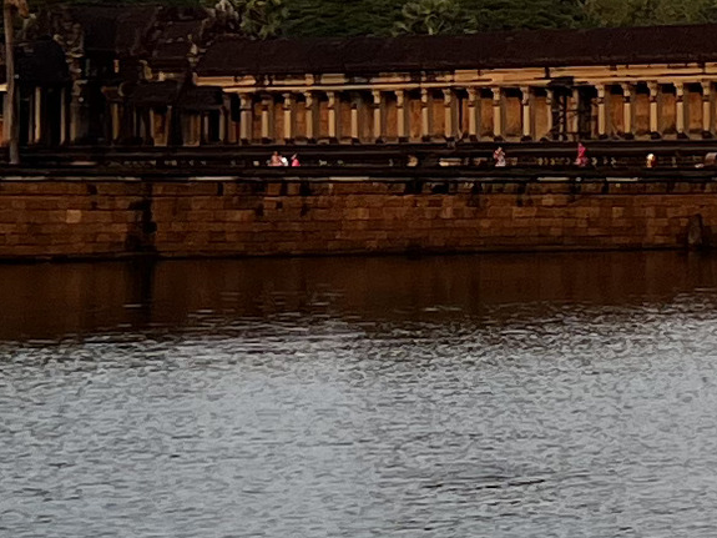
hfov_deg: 10.1
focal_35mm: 181
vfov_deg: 8.2
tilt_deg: +1.3
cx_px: 1423
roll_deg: -0.2
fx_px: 3748
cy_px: 52
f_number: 1.5
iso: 50
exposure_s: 1/965
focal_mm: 5.7
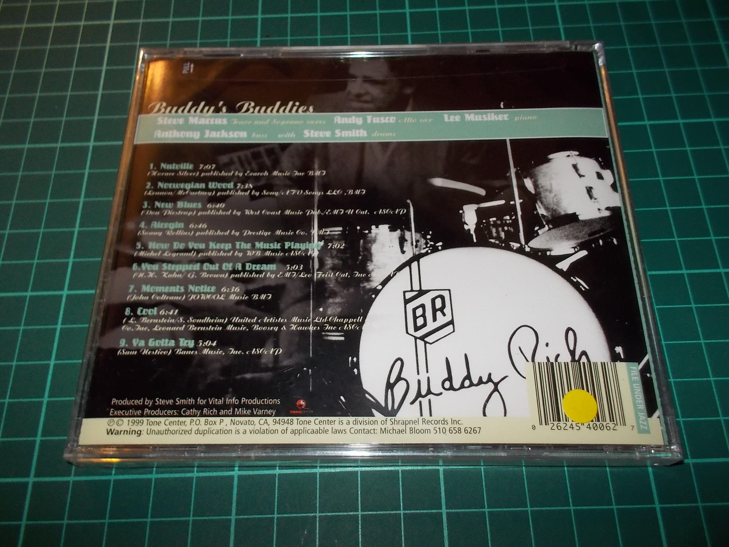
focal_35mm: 29
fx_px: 611
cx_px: 364
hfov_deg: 61.7
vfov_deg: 48.2
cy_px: 274
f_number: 3.3
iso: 200
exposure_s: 1/30
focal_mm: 4.1
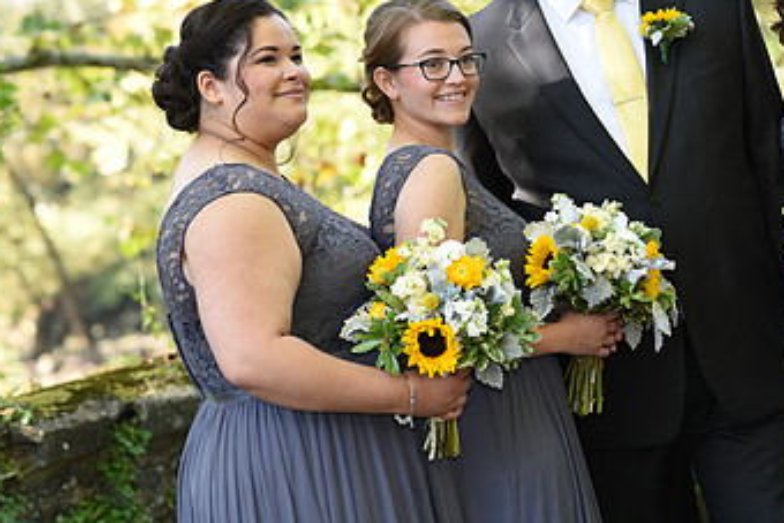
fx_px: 3159
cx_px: 600
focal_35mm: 145
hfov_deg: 14.1
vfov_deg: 9.5
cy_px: 160
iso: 500
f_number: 4
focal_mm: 85
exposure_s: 1/200
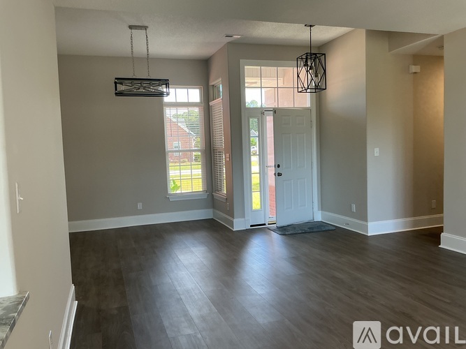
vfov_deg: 48.2
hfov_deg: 61.7
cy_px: 174
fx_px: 390
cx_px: 233
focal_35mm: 29
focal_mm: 3
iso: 64
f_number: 1.8
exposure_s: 1/120
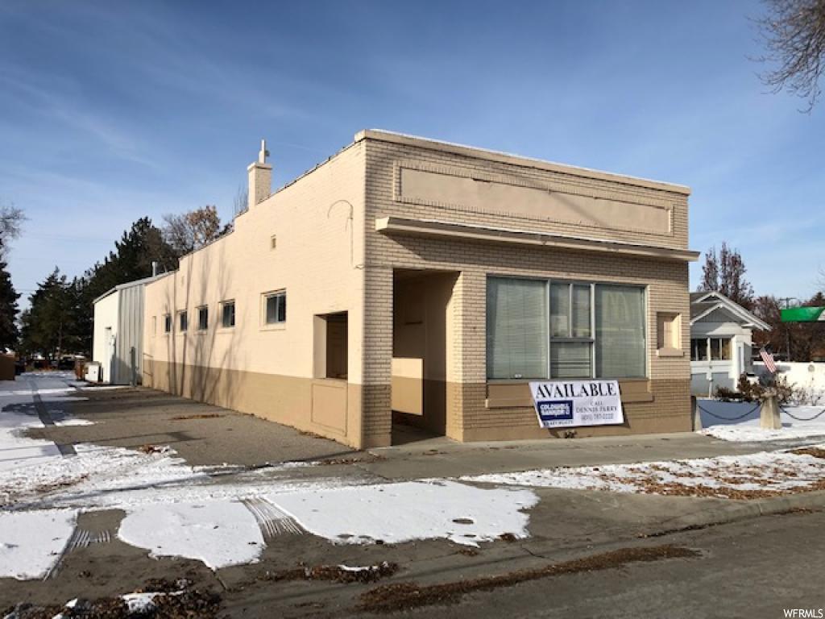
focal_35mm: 28
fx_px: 667
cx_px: 412
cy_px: 310
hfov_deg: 63.4
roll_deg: +0.1
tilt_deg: +5.7
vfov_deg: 49.7
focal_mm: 4
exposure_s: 1/4000
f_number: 1.8
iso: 25
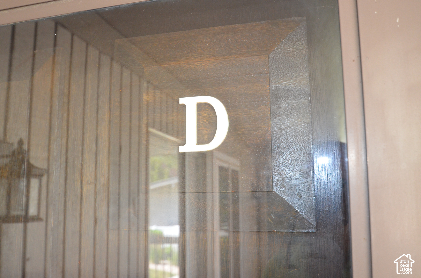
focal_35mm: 32
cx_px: 210
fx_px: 368
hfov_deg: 59.6
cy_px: 139
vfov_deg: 41.5
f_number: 4.5
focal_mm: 21
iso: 1400
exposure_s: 1/60
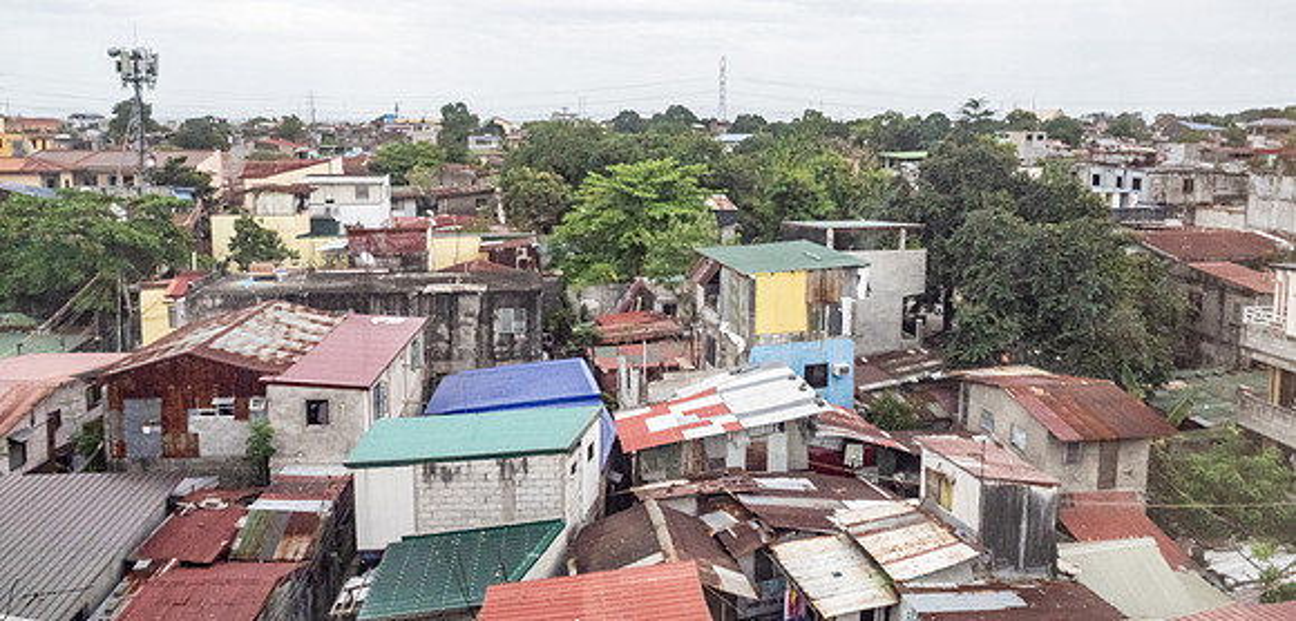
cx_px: 653
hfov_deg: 72.6
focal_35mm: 27
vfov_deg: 38.4
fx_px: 882
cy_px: 211
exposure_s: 1/1000
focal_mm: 24
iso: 5000
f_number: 8
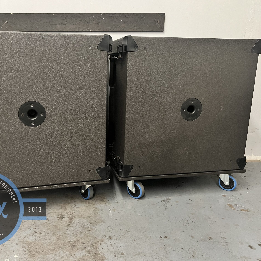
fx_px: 264
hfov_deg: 52.0
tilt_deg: -12.7
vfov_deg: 52.5
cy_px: 132
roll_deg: +0.6
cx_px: 98
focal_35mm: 31
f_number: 1.5
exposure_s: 1/33
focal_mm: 5.7
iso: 640
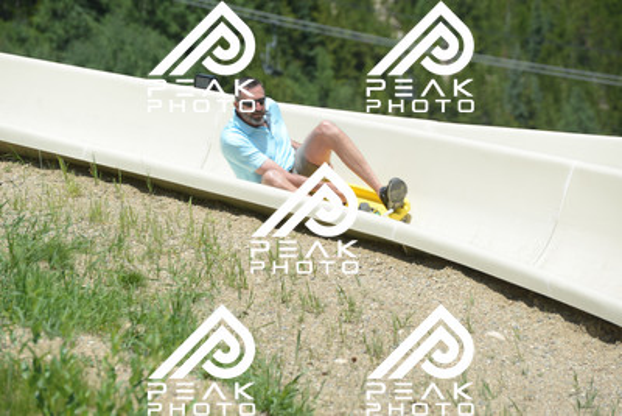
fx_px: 3370
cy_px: 208
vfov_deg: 7.0
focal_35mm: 195
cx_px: 311
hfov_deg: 10.5
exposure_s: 1/640
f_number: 6.3
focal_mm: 195
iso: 200
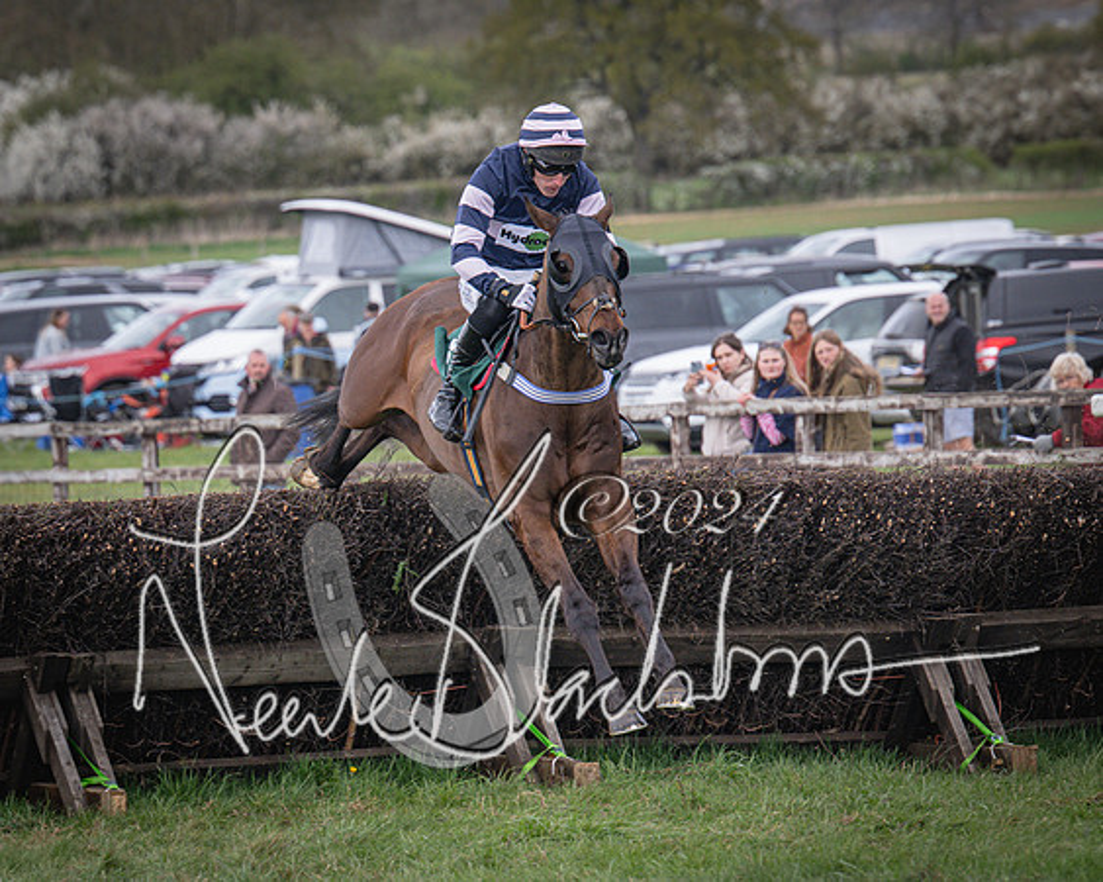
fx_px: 10728
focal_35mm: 329
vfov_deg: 4.7
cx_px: 476
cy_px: 523
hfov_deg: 5.9
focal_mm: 190
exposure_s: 1/1600
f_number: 5
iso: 800
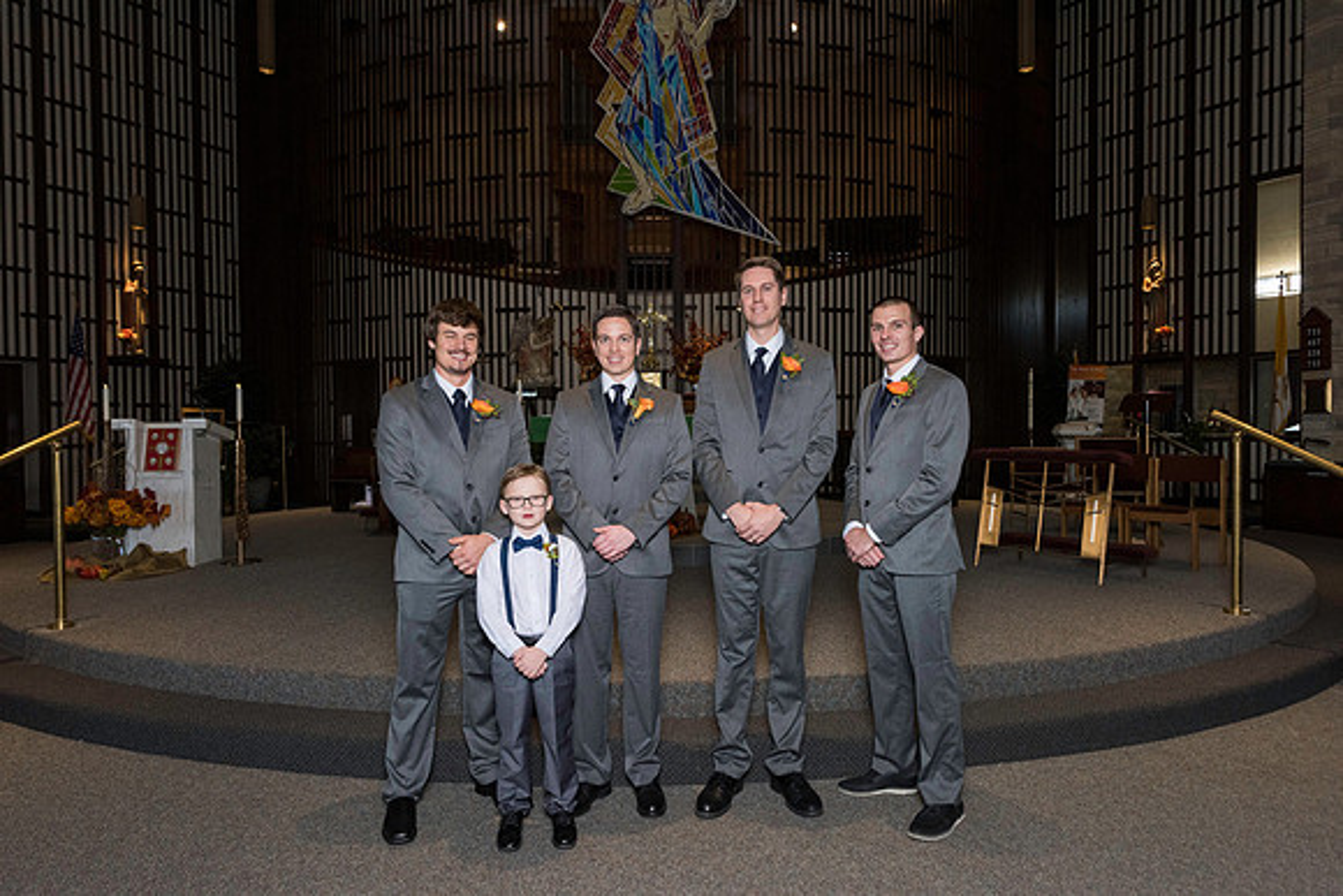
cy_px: 448
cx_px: 672
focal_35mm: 24
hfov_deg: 73.7
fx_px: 896
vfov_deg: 53.2
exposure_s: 1/160
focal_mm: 24
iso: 1250
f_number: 6.3
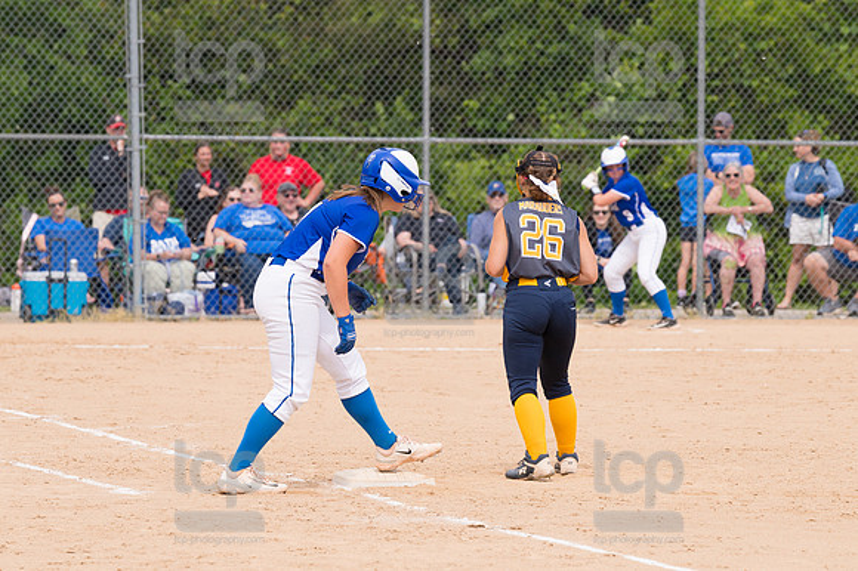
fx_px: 6598
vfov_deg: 5.0
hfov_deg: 7.4
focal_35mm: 277
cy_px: 286
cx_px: 429
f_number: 5.6
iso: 320
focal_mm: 185
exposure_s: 1/1600
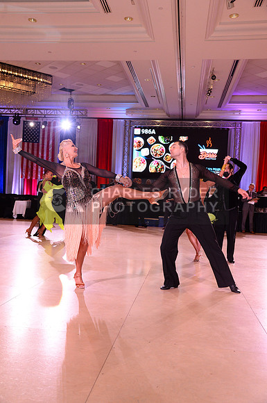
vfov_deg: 55.9
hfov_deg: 38.8
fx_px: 379
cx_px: 134
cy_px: 202
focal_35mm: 34
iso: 2500
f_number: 5.6
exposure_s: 1/250
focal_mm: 34
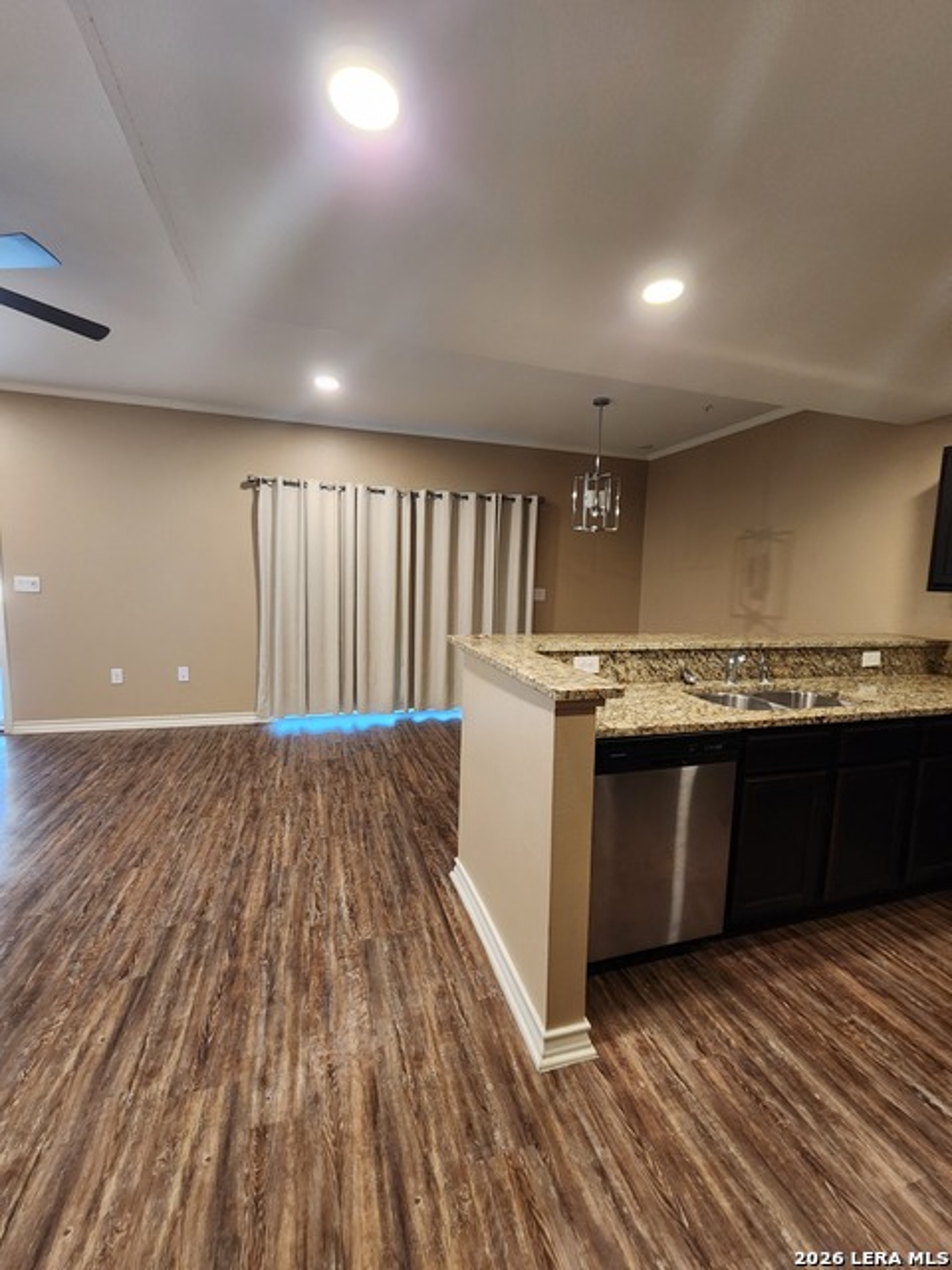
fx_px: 477
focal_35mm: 13
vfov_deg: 106.2
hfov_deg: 89.9
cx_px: 476
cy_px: 635
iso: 320
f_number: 2.2
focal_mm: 2.2
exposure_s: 1/30
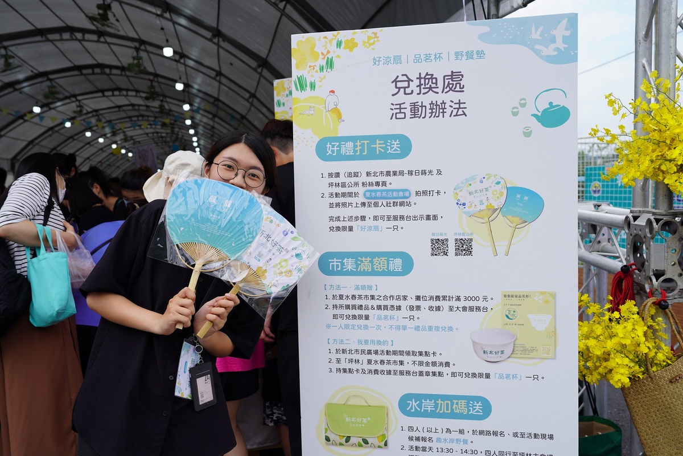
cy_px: 228
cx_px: 342
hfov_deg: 58.7
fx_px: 607
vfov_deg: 41.1
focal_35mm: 32
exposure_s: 1/400
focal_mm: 32
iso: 100
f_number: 5
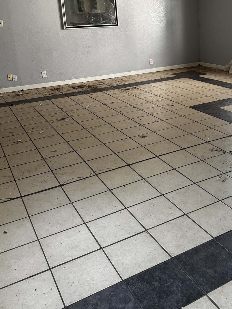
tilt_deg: -13.7
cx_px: 161
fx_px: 339
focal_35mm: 38
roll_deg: +2.3
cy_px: 94
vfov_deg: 47.8
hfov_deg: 37.2
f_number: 1.78
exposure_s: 1/108
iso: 200
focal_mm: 6.76
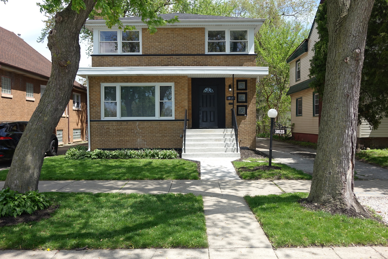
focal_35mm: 30
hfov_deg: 61.9
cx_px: 194
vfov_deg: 43.6
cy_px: 130
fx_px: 323
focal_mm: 10.91
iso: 125
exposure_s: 1/1000
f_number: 2.8
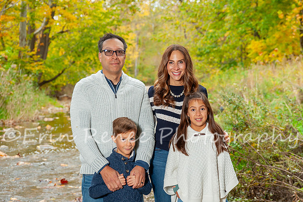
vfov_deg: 20.0
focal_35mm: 68
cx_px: 177
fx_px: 572
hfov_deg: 29.6
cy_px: 112
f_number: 3.2
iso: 400
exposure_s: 1/125
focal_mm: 48
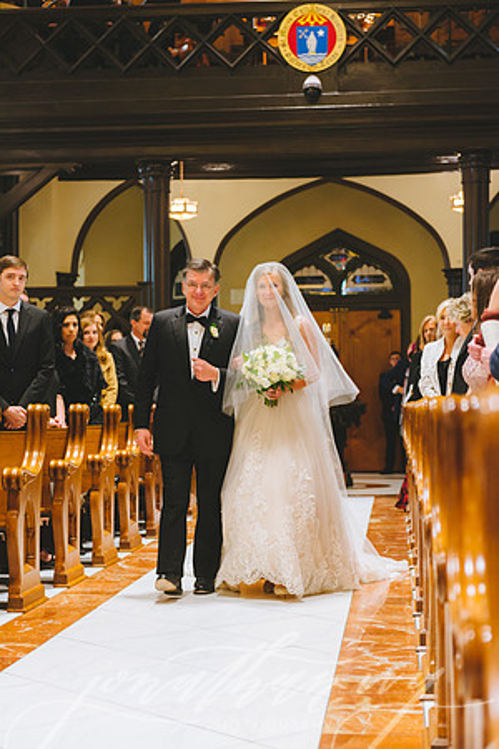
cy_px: 374
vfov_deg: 28.8
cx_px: 250
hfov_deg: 19.5
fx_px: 1455
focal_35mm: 70
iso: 2500
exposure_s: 1/125
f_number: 3.5
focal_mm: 70
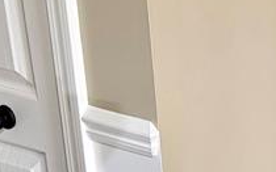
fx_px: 932
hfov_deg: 14.7
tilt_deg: -18.1
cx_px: 498
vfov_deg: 10.5
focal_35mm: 124
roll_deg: -0.7
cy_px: 49
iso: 800
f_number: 1.78
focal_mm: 6.76
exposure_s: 1/40
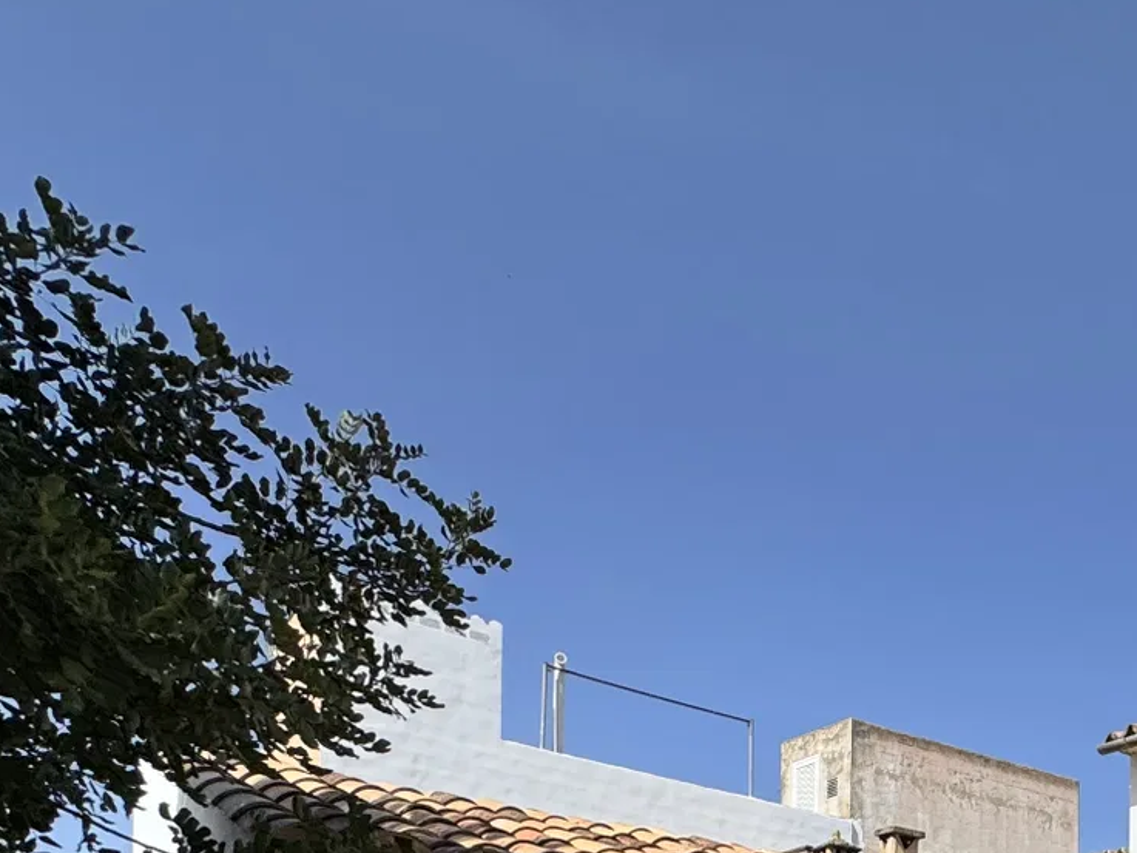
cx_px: 1243
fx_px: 1248
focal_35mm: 38
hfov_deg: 40.0
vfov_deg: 29.5
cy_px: 1140
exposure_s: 1/4132
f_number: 2.2
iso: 50
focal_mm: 2.22
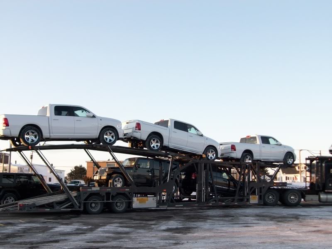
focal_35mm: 42
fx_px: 403
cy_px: 124
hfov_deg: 44.8
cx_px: 166
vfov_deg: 34.3
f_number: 3.2
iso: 64
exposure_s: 1/157
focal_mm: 7.1
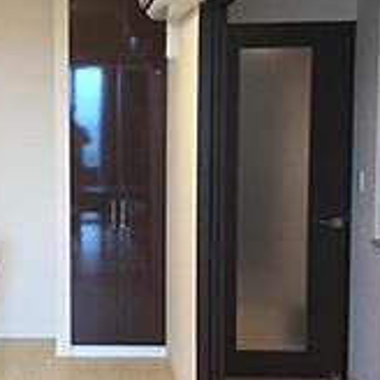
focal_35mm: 71
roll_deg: -2.3
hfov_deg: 23.7
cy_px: 197
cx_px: 41
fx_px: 882
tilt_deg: -6.3
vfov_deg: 24.3
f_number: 2.4
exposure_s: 1/30
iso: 50
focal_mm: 3.3
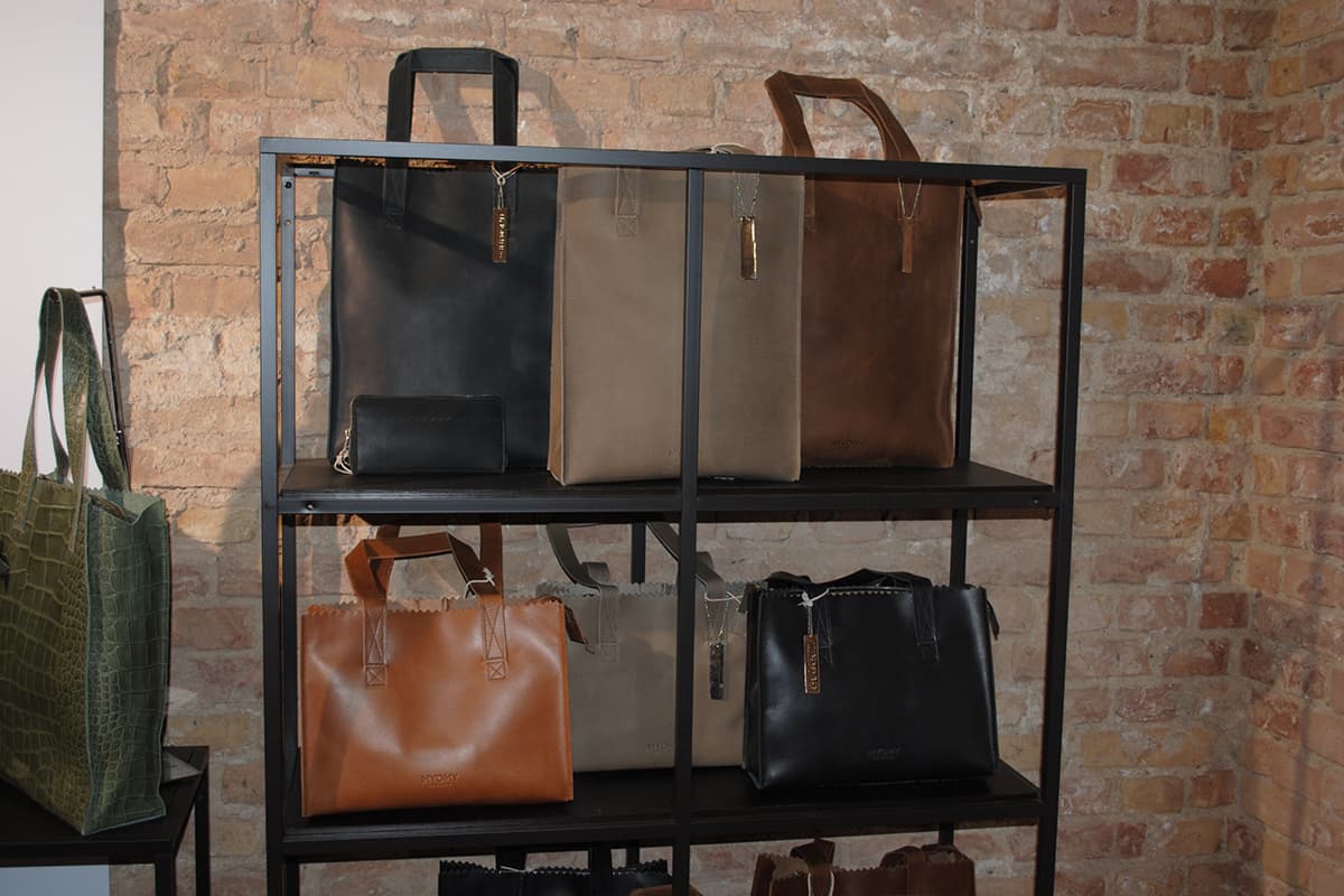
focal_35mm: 39
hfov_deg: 49.6
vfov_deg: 34.2
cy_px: 448
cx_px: 672
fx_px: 1456
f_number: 4.2
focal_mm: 26
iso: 200
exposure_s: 1/60
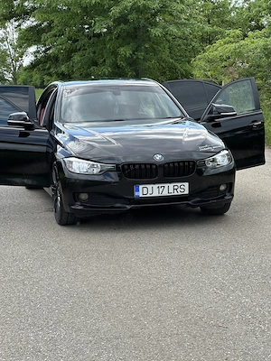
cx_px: 136
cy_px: 180
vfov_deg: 25.3
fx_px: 804
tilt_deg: -5.5
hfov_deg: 19.1
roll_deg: +1.3
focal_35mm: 77
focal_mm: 9
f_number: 2.8
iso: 25
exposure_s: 1/216
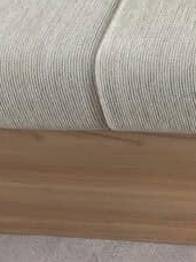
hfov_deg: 11.4
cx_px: 397
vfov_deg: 15.3
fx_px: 883
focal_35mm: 117
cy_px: -157
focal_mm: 5.4
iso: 64
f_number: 1.8
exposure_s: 1/120
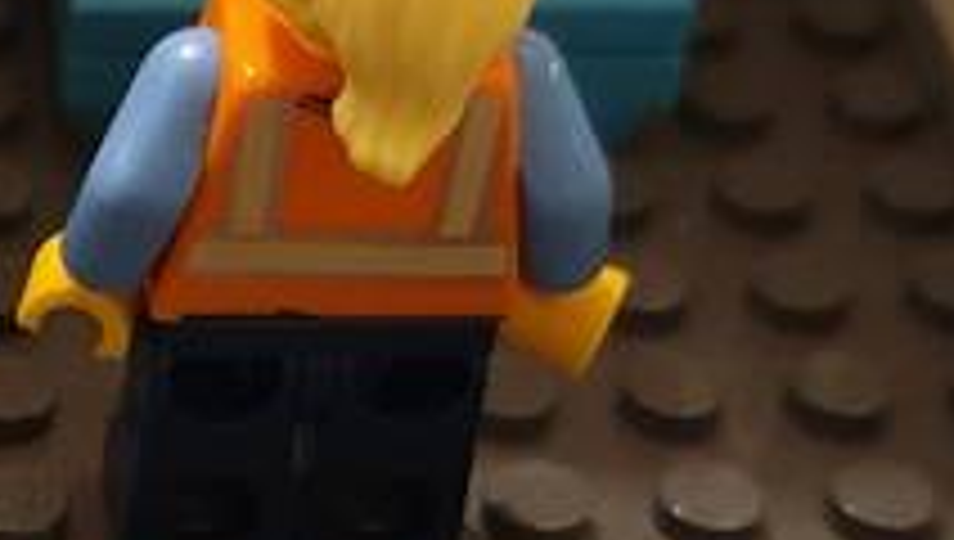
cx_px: -104
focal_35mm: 120
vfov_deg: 10.1
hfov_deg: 17.2
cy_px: 466
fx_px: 3040
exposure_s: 1/10
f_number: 1.5
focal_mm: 4.3
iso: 400
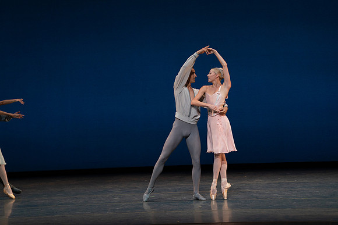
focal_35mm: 200
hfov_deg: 10.3
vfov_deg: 6.9
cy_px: 112
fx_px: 1878
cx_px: 169
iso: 3200
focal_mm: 200
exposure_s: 1/500
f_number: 8
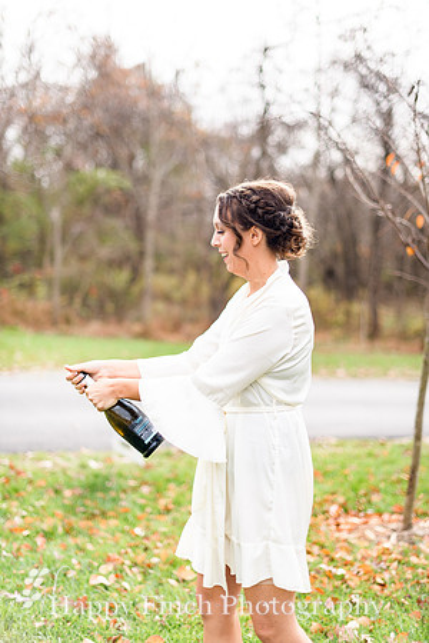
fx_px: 894
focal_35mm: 50
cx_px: 214
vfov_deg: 39.6
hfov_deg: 27.0
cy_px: 322
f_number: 1.8
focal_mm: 50
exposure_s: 1/2000
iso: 400
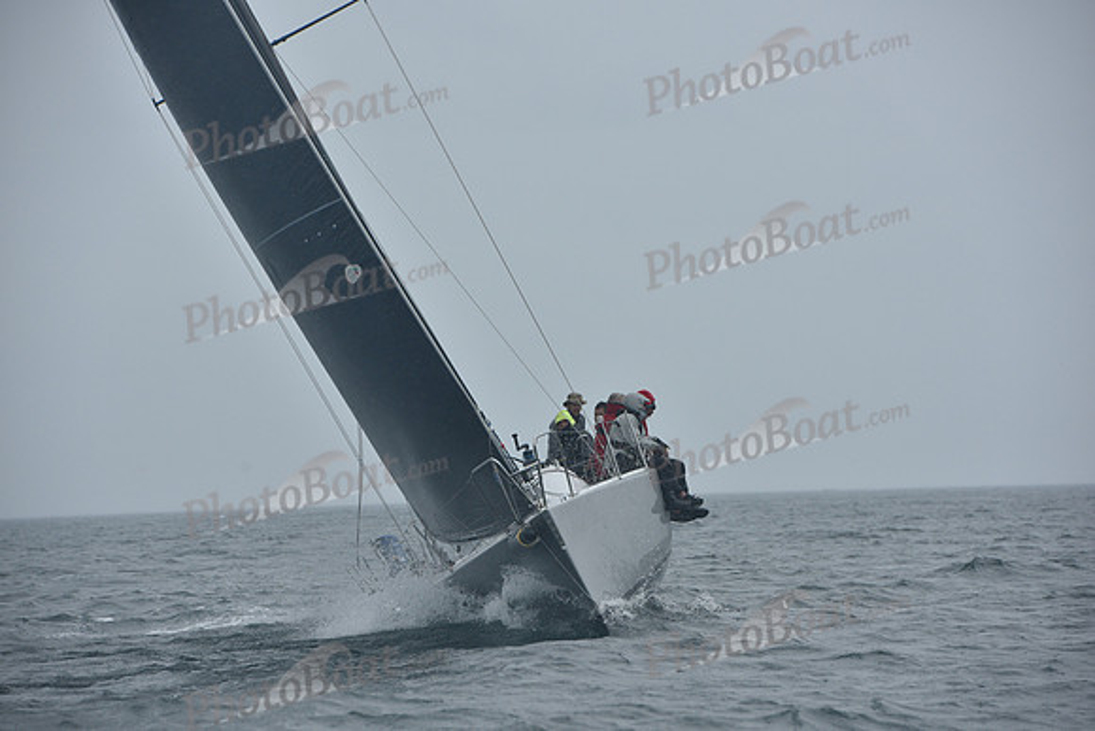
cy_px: 366
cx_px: 548
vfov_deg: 6.9
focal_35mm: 200
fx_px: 6084
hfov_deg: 10.3
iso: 320
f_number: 8
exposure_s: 1/1000
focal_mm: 200
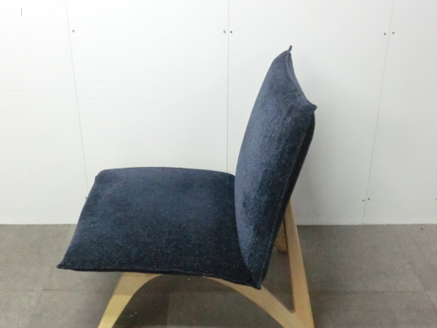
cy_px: 167
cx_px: 197
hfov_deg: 42.0
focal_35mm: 45
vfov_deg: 32.2
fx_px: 568
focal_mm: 6.9
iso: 800
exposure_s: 1/30
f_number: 3.9
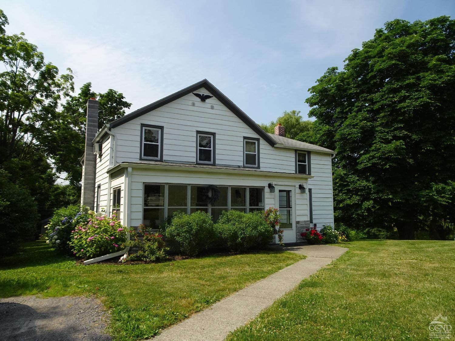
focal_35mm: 24
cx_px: 228
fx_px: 315
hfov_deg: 71.6
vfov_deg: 56.8
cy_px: 170
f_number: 3.5
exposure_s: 1/1000
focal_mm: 4.25
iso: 80
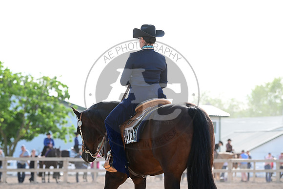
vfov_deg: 10.2
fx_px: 1061
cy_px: 94
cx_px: 142
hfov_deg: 15.2
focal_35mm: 135
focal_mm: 135
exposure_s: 1/2000
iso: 1000
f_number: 5
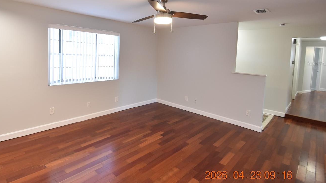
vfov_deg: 57.3
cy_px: 64
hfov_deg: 88.6
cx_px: 132
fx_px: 164
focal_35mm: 19
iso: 800
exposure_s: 1/45
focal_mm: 10
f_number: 3.5
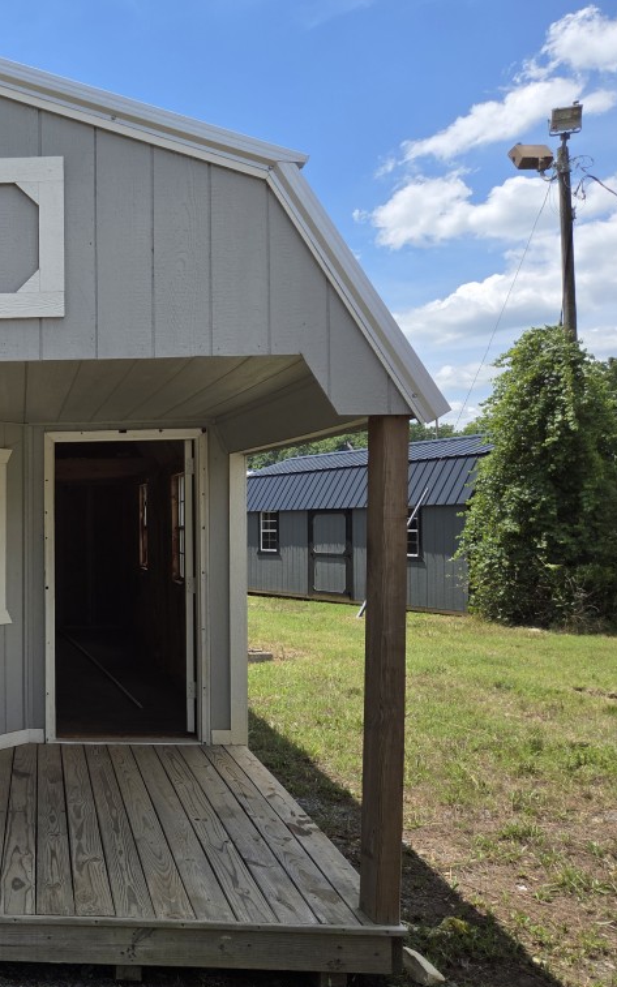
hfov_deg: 34.3
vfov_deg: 58.1
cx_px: -23
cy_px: 499
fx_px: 888
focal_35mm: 33
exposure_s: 1/4274
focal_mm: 5.4
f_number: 1.8
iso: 80
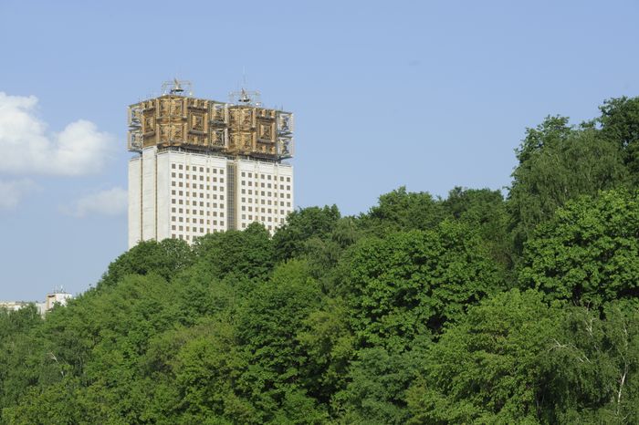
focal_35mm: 100
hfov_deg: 20.4
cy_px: 212
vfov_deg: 13.7
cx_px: 320
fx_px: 1774
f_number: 9
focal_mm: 100
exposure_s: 1/500
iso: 250
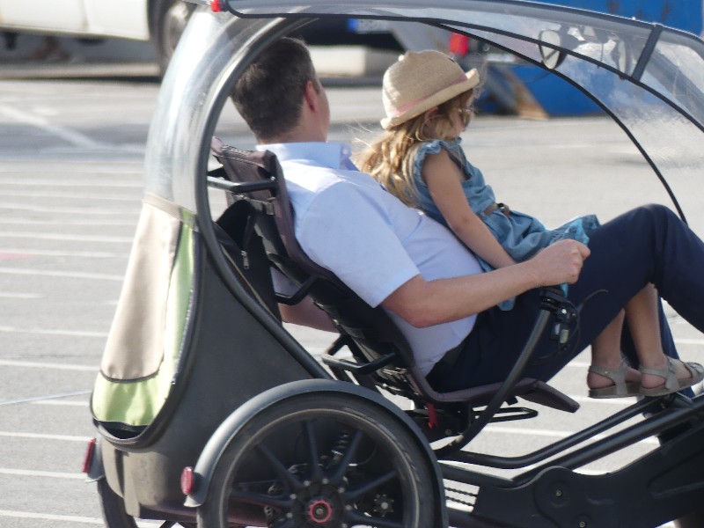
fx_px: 12772
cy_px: 264
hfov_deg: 3.2
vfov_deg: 2.4
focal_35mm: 628
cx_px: 352
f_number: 4
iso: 100
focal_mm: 108
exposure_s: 1/400
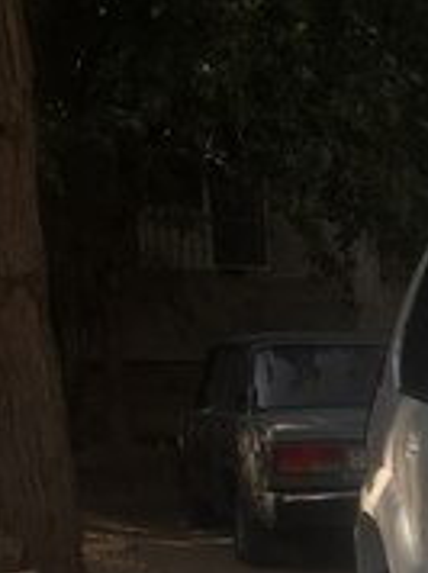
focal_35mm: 81
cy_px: 689
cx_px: 592
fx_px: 1339
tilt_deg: -12.3
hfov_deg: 16.9
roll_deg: +0.3
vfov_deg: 22.3
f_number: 2.2
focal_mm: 4.15
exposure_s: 1/719
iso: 32
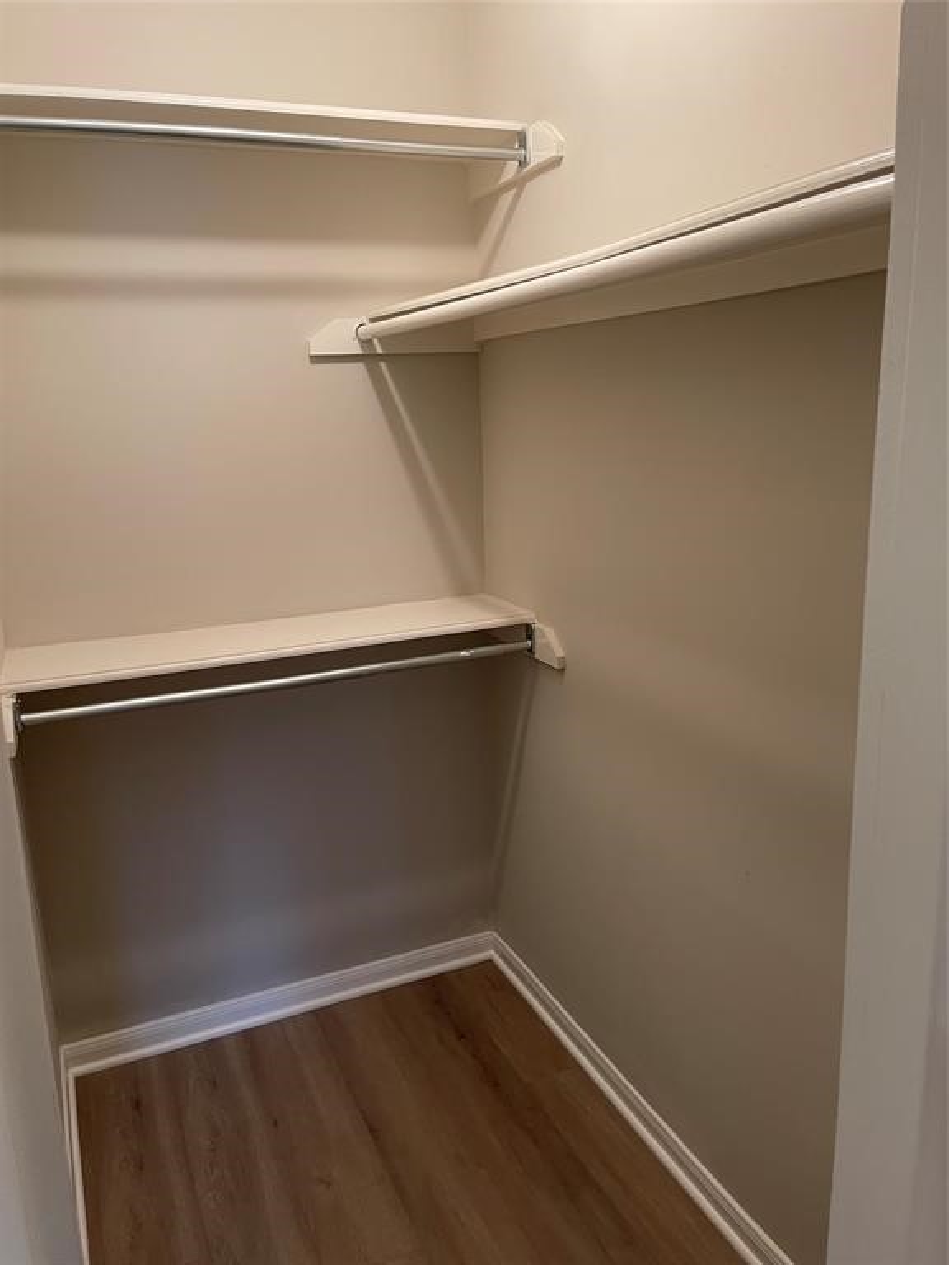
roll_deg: +3.1
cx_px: 474
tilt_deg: -12.6
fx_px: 950
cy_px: 632
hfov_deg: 53.1
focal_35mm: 26
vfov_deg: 67.3
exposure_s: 1/60
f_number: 1.6
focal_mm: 5.1
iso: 160
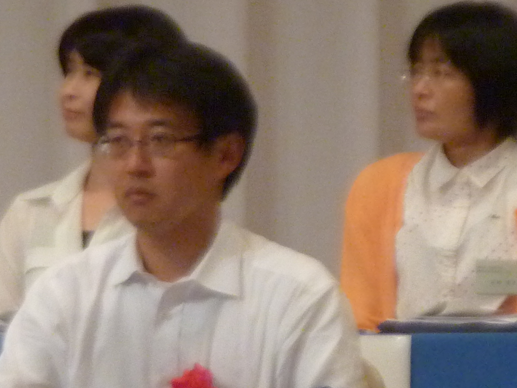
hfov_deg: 3.3
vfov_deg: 2.5
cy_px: 259
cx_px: 239
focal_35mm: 603
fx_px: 9008
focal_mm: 29.9
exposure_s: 1/30
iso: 400
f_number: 4.5
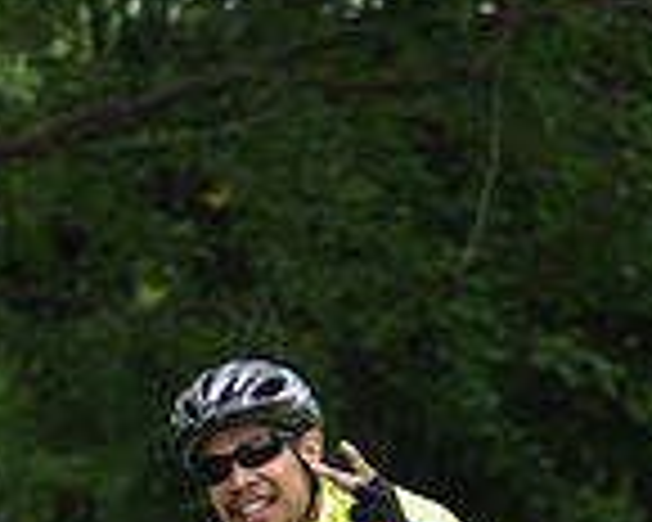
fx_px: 6252
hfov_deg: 6.0
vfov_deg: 4.7
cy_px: 808
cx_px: 261
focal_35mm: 324
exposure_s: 1/800
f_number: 2.8
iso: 200
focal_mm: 86
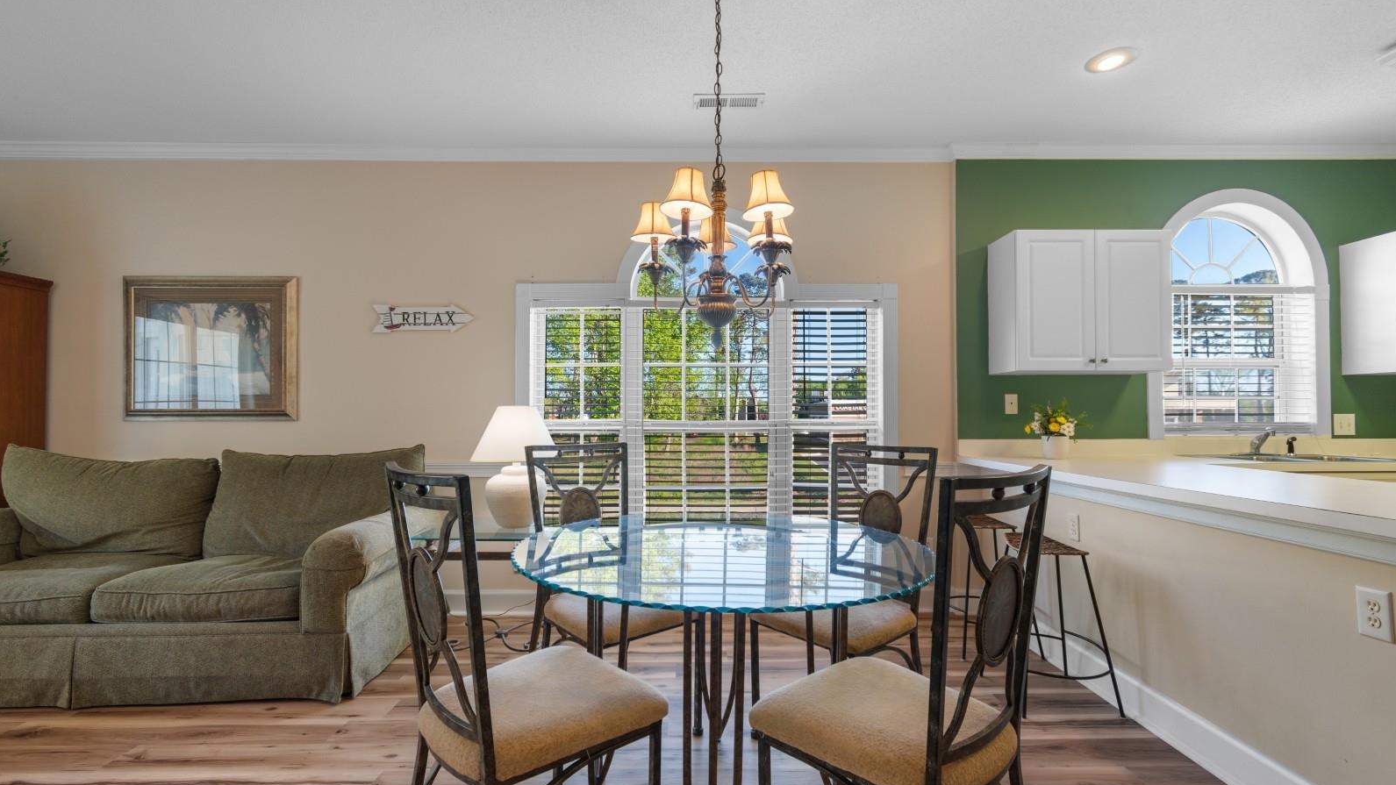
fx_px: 592
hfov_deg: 99.4
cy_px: 406
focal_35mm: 16
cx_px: 695
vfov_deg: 67.1
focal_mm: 10
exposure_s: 1/25
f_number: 4.5
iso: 100
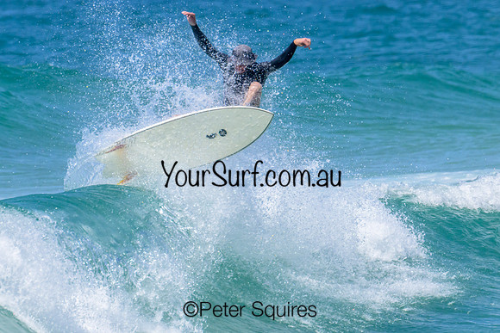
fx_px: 15097
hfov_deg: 1.9
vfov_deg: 1.3
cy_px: 215
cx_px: 220
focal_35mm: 1087
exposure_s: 1/2000
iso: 1600
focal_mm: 800
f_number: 16
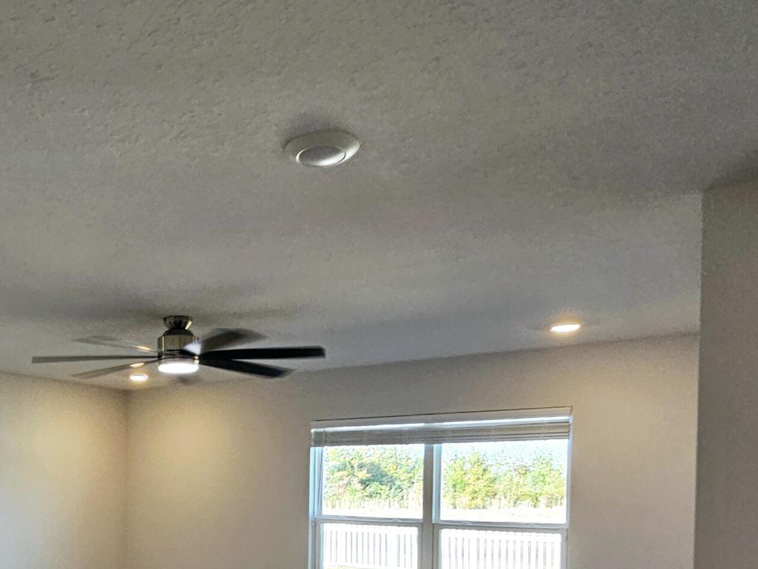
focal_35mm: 31
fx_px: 679
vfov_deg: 42.0
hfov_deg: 54.8
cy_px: 505
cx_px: 166
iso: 50
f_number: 2.2
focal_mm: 2.2
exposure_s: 1/60.2
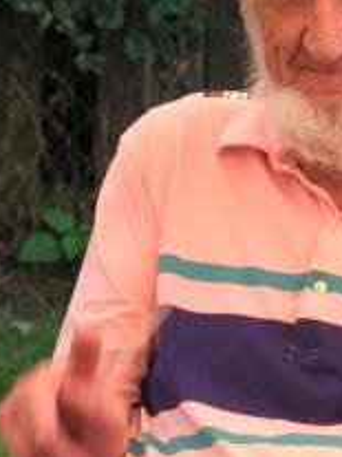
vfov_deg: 5.4
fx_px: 4800
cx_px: 362
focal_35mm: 364
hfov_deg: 4.1
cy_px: 276
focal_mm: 40
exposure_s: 1/65.7
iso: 50
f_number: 4.4
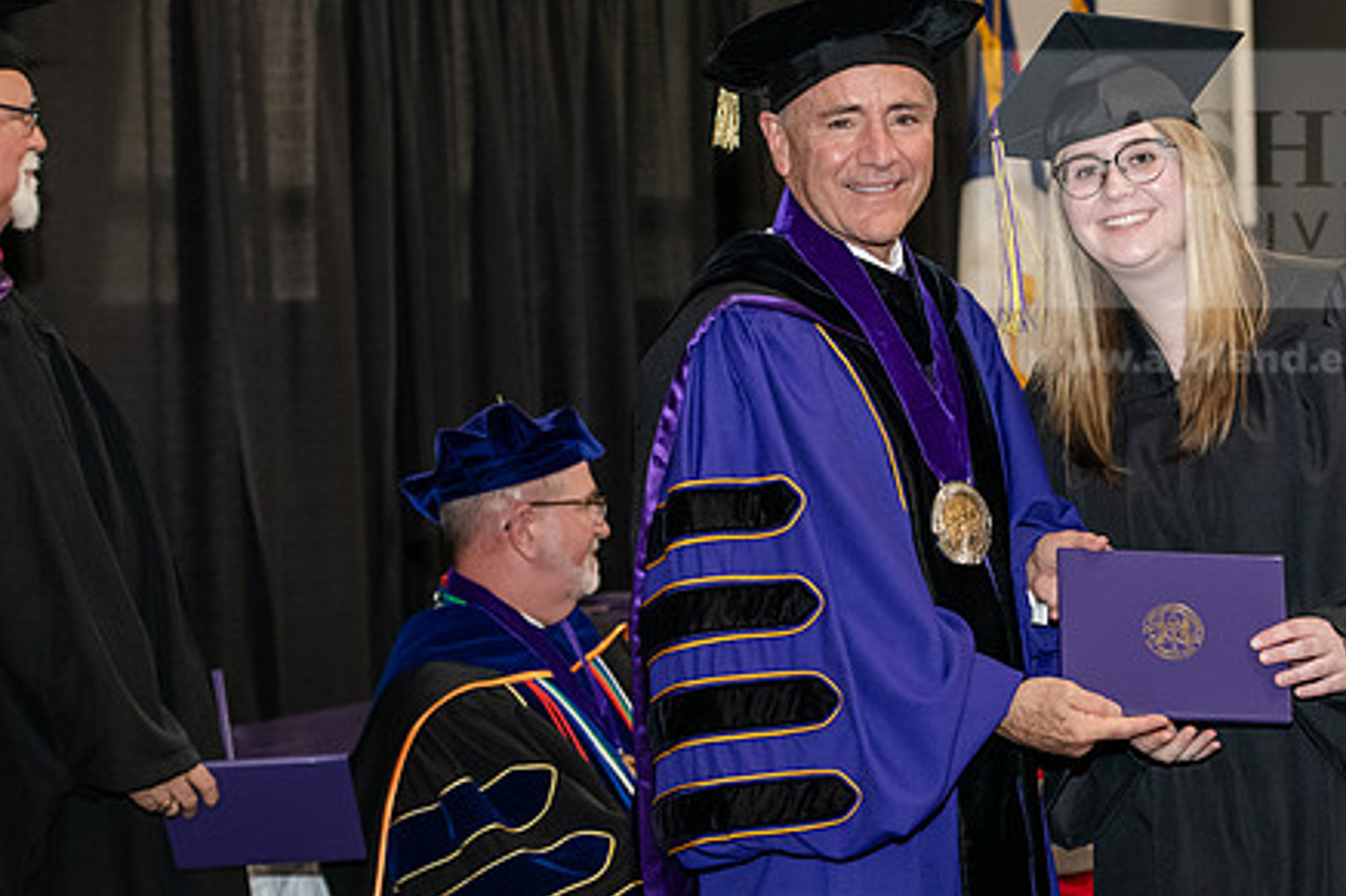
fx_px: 3476
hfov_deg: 21.8
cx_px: 887
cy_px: 423
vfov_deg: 14.7
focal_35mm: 93
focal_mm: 70
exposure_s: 1/200
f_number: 5
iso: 2500
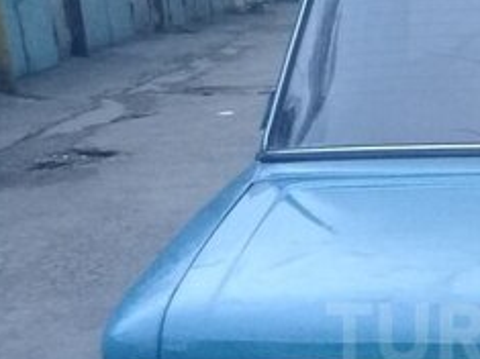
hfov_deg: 21.3
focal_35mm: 87
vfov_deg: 16.7
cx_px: 535
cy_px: 334
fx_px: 1206
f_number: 2.2
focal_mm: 3.3
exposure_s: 1/25
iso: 200
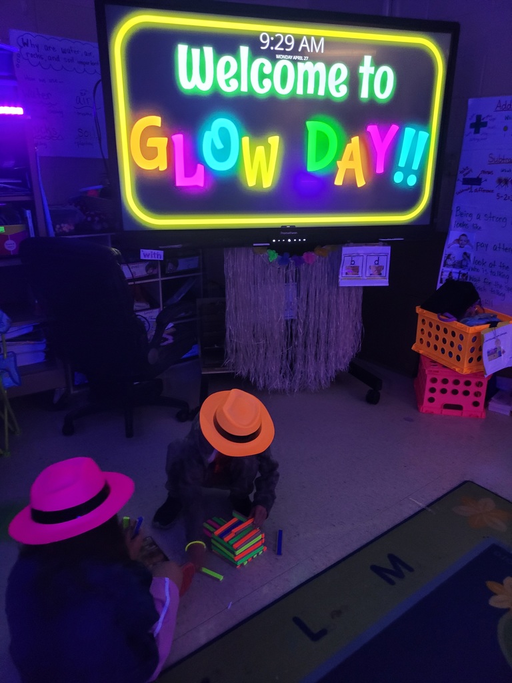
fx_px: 513
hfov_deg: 53.1
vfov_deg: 67.3
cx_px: 256
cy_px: 342
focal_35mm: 26
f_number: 1.8
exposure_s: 1/40
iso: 400
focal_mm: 5.4
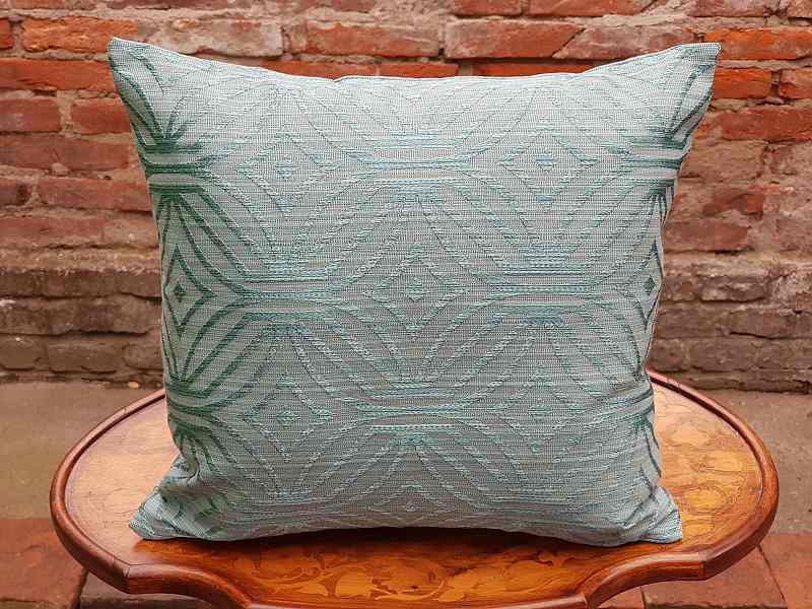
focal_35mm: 52
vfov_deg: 28.0
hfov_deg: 36.8
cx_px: 406
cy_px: 304
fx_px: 1220
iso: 32
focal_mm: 6
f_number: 2.4
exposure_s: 1/40
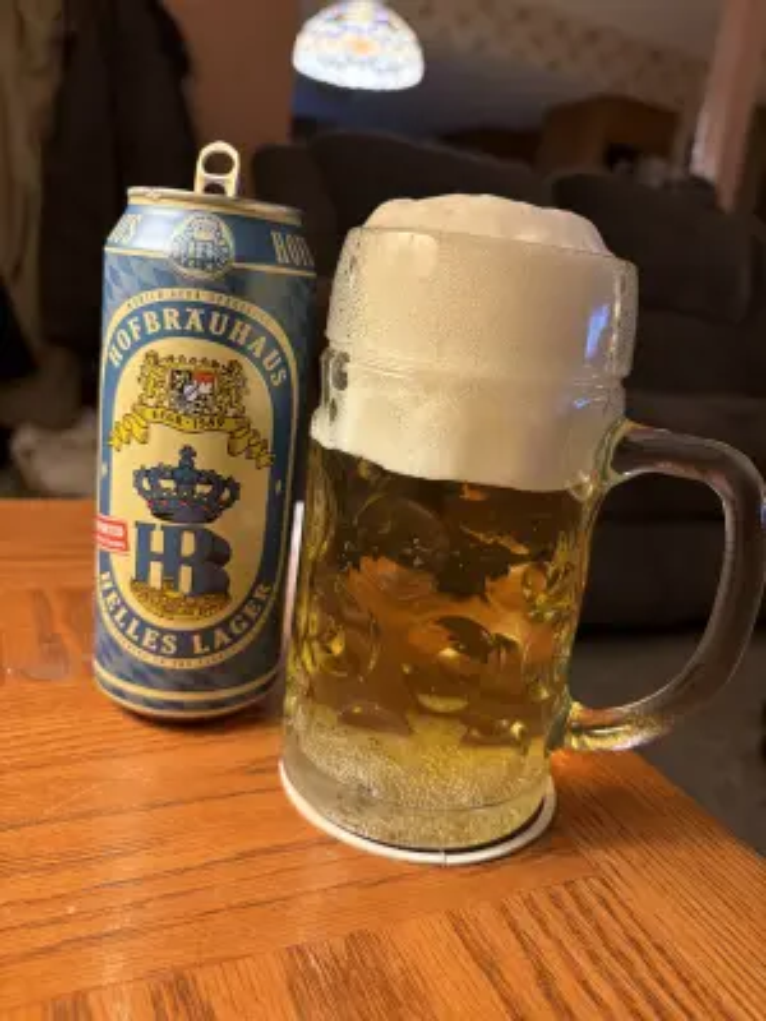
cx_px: 383
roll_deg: -7.5
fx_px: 767
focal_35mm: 26
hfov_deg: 53.1
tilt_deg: -15.4
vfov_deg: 67.3
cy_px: 510
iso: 250
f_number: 1.6
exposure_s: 1/60
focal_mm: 5.96
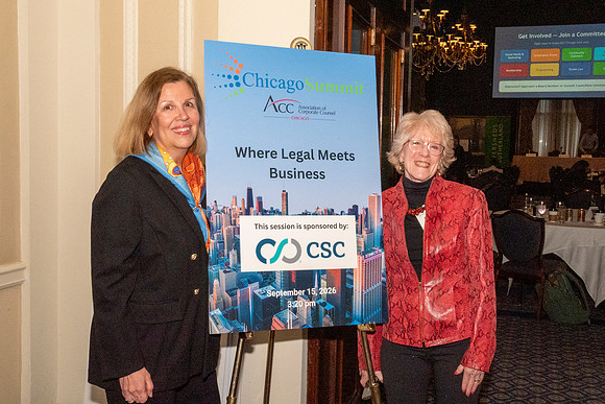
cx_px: 302
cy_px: 202
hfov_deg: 46.4
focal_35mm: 42
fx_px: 706
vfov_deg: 31.9
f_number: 18
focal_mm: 28
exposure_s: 1/160
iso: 5000
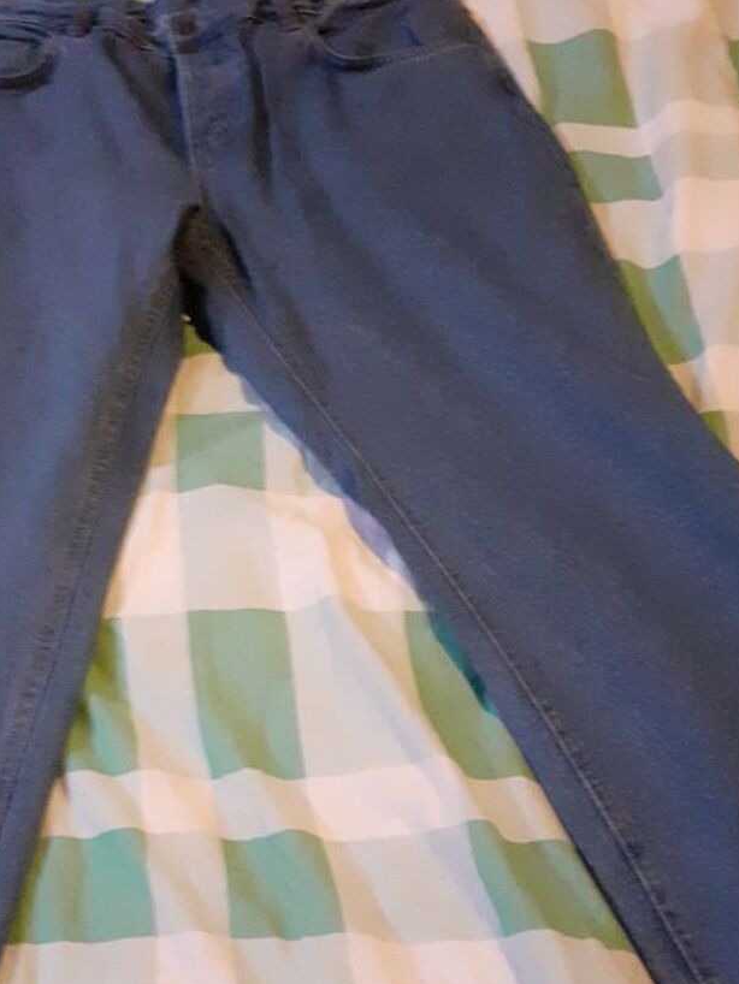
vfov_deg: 42.5
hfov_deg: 32.3
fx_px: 1252
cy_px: 626
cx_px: 194
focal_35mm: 44
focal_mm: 3.6
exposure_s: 1/20
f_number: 1.9
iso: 800
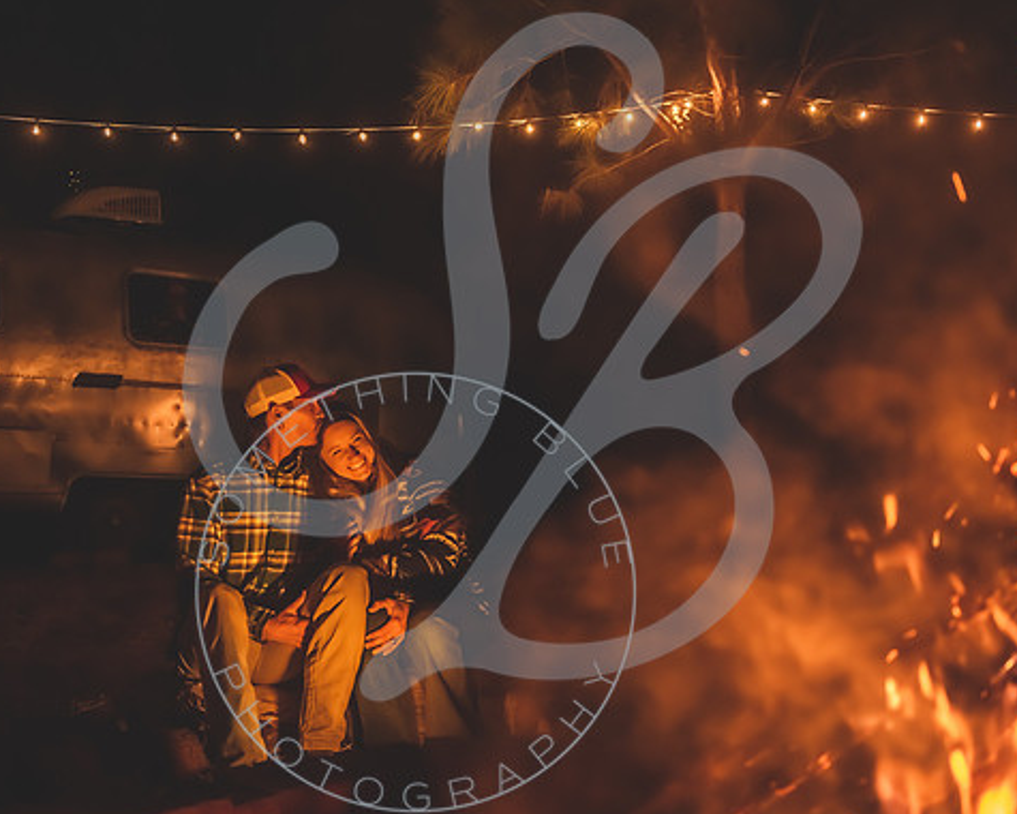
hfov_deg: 38.8
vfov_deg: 31.5
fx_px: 1445
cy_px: 413
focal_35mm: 48
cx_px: 506
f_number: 2.8
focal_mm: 40
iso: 4000
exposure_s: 1/160
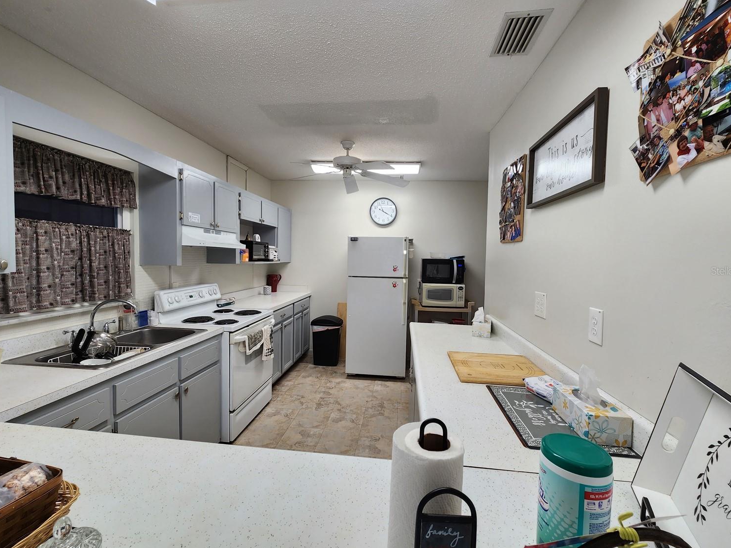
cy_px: 271
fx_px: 296
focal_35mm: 14
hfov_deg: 102.1
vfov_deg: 85.7
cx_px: 364
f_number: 2.2
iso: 64
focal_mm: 2.2
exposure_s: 1/60
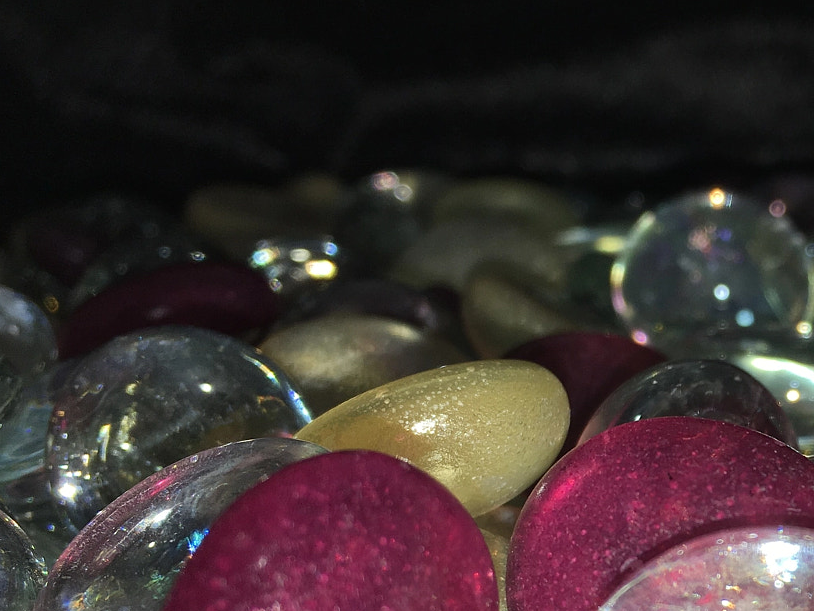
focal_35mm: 57
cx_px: 758
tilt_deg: -23.6
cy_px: 535
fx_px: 1341
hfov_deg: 31.9
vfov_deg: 25.0
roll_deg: -0.3
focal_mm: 4.15
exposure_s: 1/158
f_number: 2.2
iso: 25
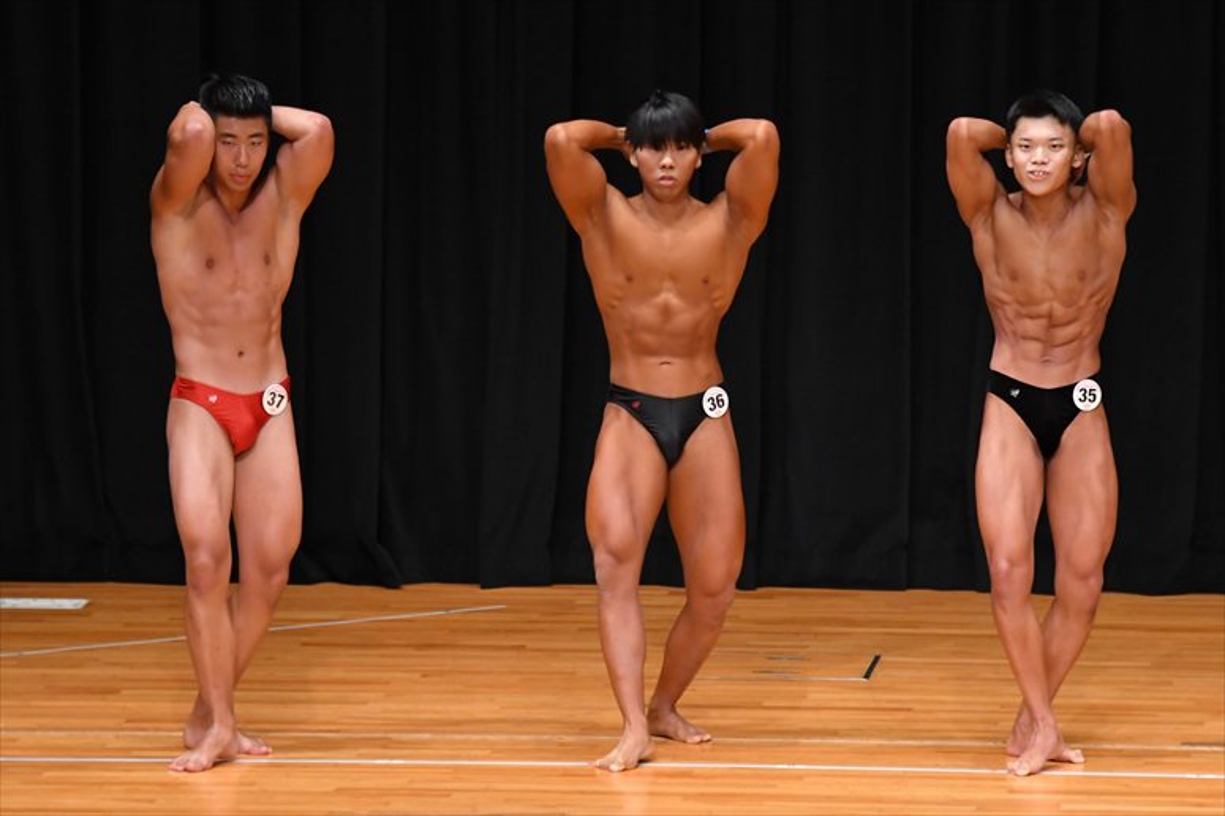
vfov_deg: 4.8
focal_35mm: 285
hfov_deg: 7.2
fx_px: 9693
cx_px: 612
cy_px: 408
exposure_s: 1/400
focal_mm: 190
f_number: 5.6
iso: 4000
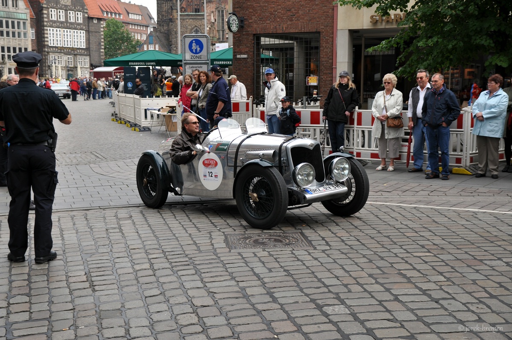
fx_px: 746
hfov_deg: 37.9
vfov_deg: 25.7
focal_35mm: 52
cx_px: 256
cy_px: 170
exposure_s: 1/500
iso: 200
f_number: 5.6
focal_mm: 35
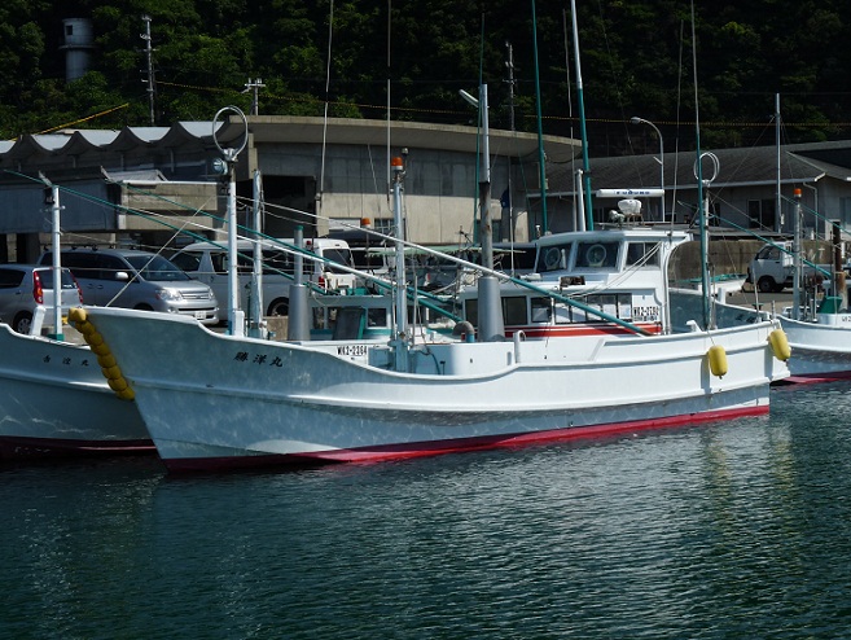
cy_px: 320
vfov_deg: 17.0
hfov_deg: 22.5
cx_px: 426
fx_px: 2141
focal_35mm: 87
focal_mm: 15.5
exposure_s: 1/400
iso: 100
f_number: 8
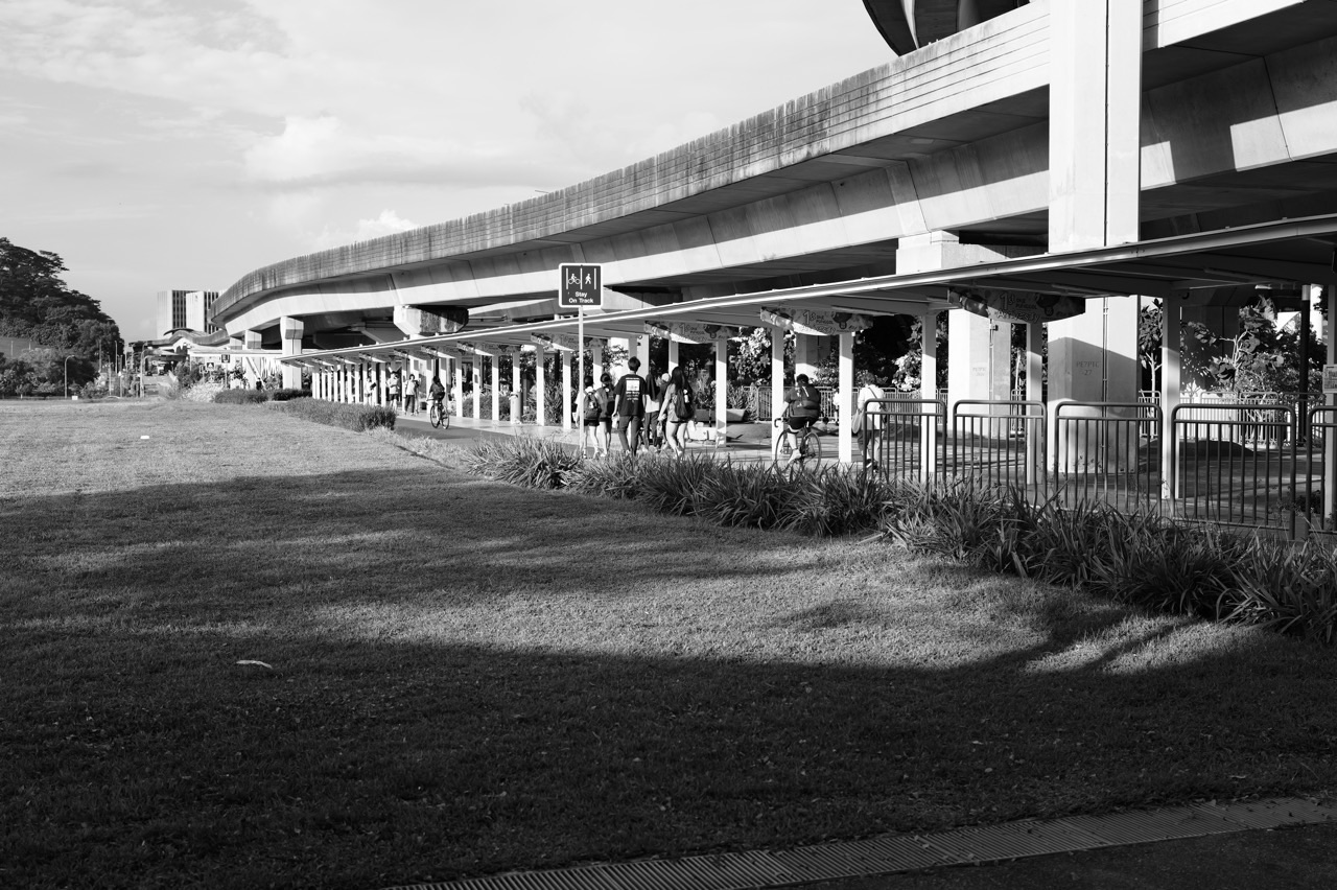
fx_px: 1596
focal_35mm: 43
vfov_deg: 31.2
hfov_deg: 45.5
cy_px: 445
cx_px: 668
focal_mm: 43
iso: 100
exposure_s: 1/320
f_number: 4.5
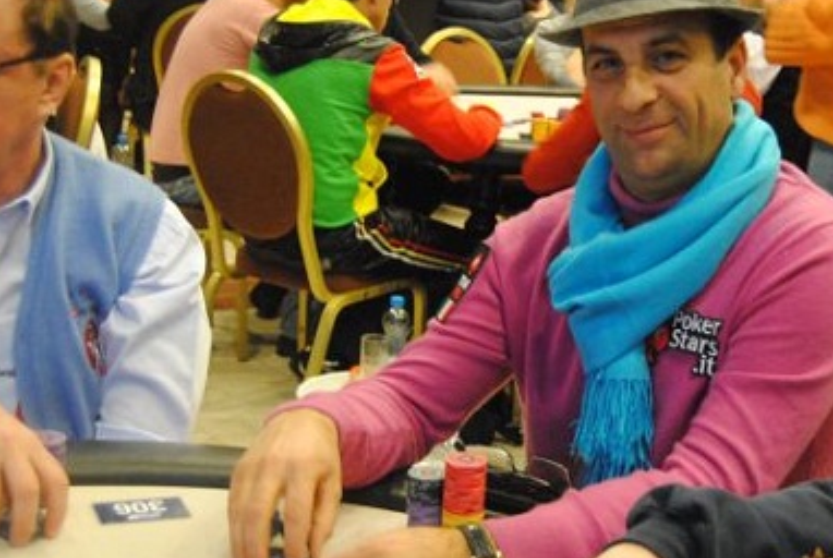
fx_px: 1663
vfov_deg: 19.1
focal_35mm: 72
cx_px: 639
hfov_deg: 27.7
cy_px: 265
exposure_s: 1/20
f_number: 4.2
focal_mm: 31
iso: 1600
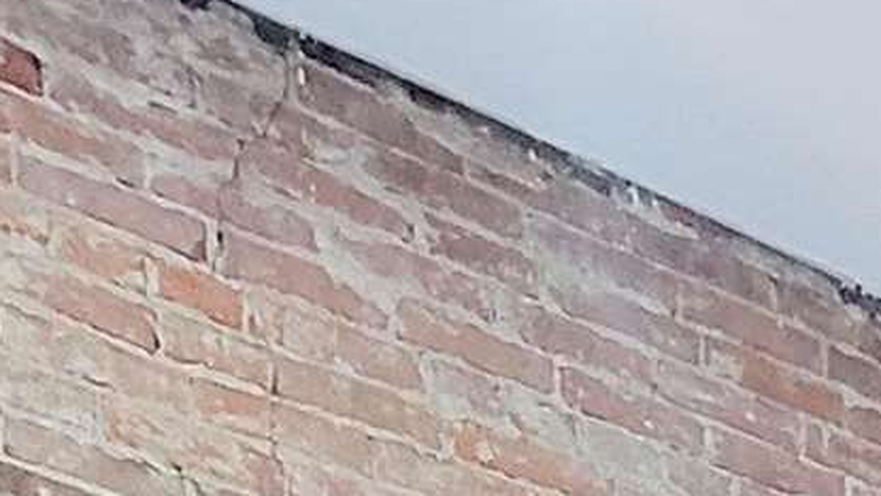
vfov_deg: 7.2
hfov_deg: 16.1
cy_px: 2148
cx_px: 1730
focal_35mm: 105
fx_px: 2453
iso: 250
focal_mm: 2.2
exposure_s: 1/60.2
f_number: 2.2
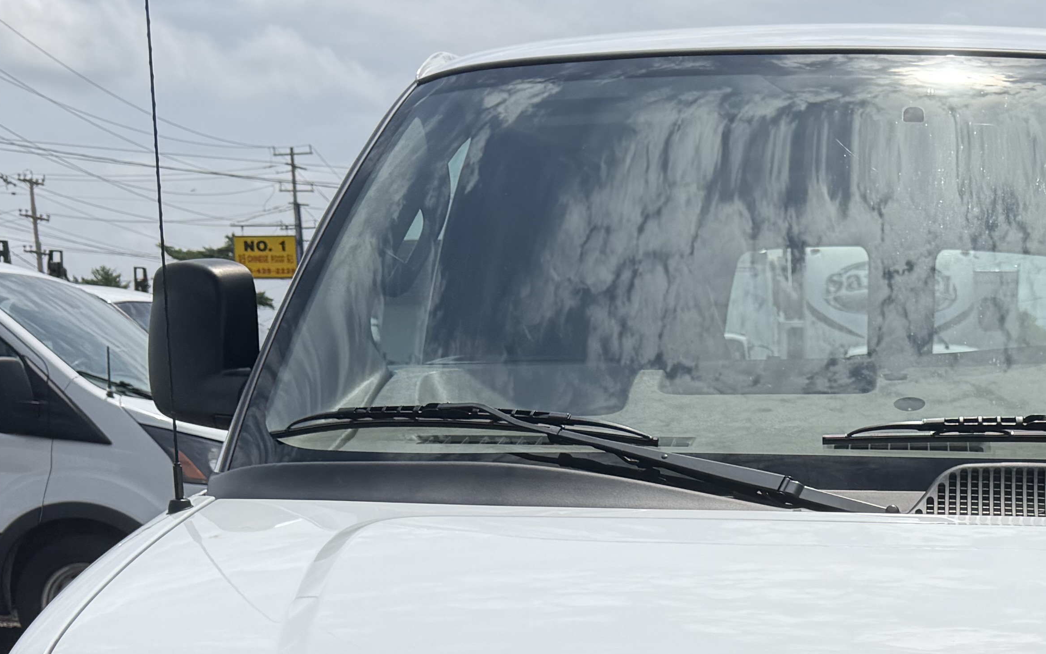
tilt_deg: -11.8
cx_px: 876
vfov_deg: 19.3
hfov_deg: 31.9
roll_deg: +0.9
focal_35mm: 62
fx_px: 1767
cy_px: 867
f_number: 1.78
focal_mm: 6.76
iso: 80
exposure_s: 1/10309
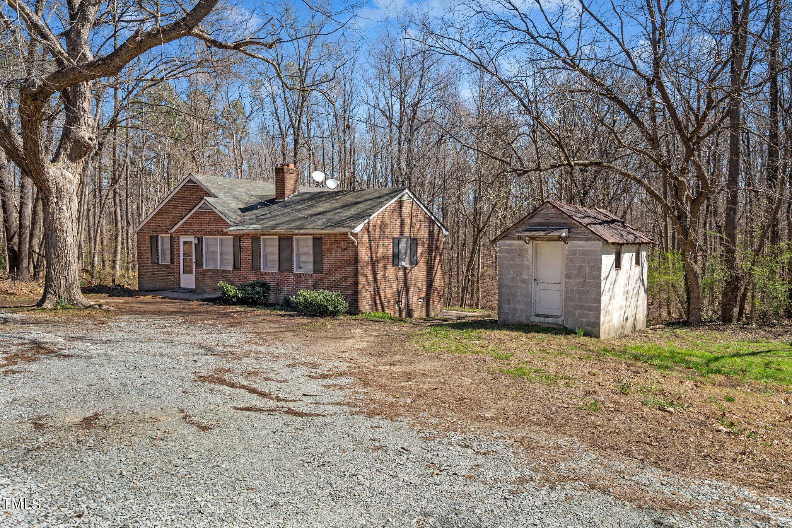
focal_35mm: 24
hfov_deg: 73.7
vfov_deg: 53.1
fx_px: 528
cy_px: 264
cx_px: 396
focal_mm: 24
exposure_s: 1/90
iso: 100
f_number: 5.6
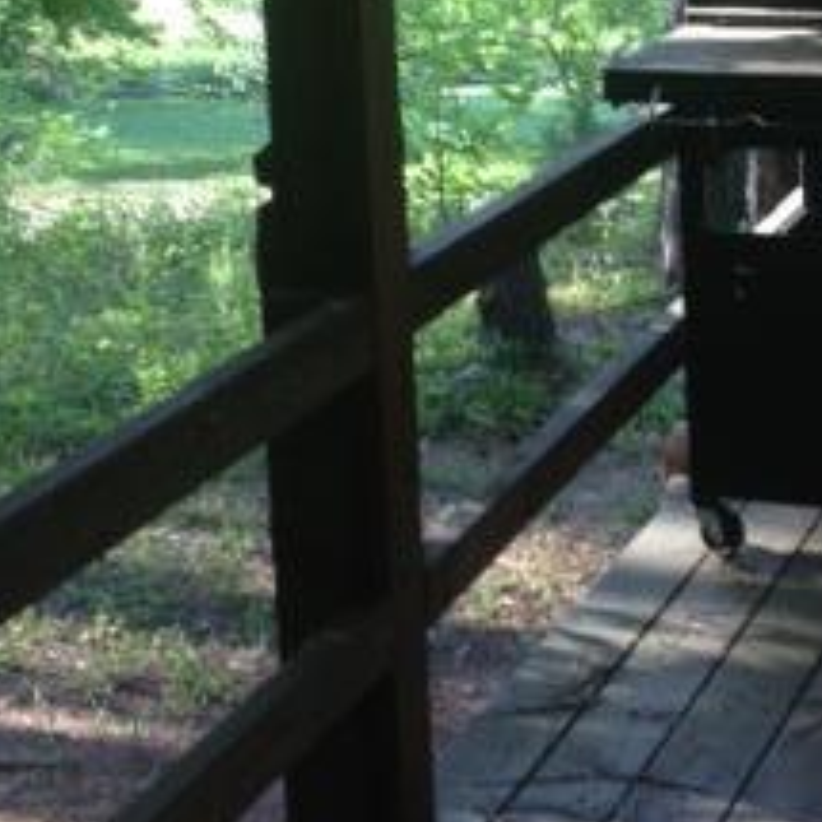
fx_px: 2472
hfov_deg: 18.7
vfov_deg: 18.3
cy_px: -23
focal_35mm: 92
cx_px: 638
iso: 50
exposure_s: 1/103
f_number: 2.4
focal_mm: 4.28
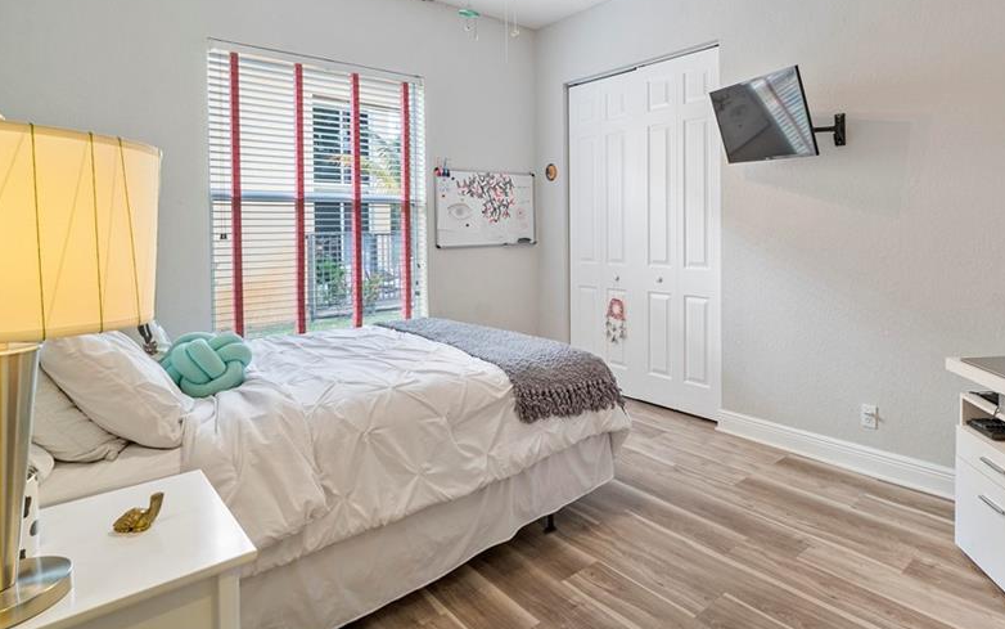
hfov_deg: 83.3
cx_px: 632
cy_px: 233
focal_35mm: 20
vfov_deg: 58.9
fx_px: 548
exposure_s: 1/2.5
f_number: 11
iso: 160
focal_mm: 10
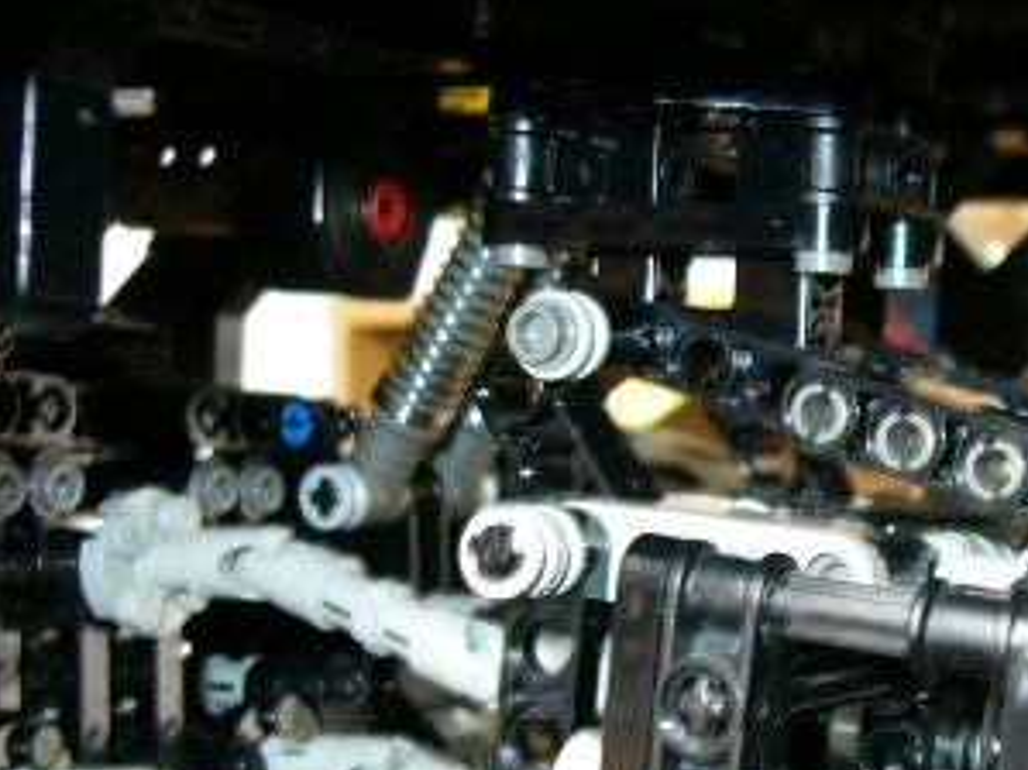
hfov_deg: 24.7
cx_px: 1038
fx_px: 2226
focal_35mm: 75
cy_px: 543
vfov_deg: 19.5
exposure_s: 1/2
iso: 100
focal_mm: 5.8
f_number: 2.8
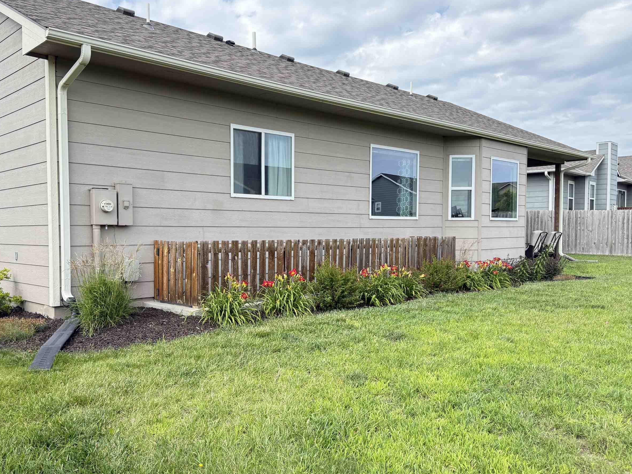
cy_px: 252
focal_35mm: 31
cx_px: 252
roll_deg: +0.0
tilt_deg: -2.1
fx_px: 566
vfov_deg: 45.4
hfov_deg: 57.9
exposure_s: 1/1812
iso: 100
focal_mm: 6.76
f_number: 1.78
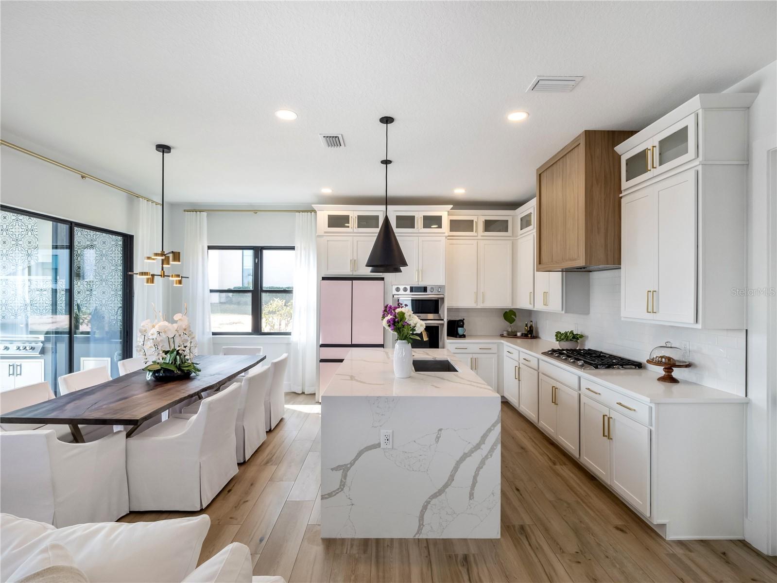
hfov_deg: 94.5
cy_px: 292
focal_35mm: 16
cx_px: 388
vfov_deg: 78.1
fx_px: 359
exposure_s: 1/40
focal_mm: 8
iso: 400
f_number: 7.1
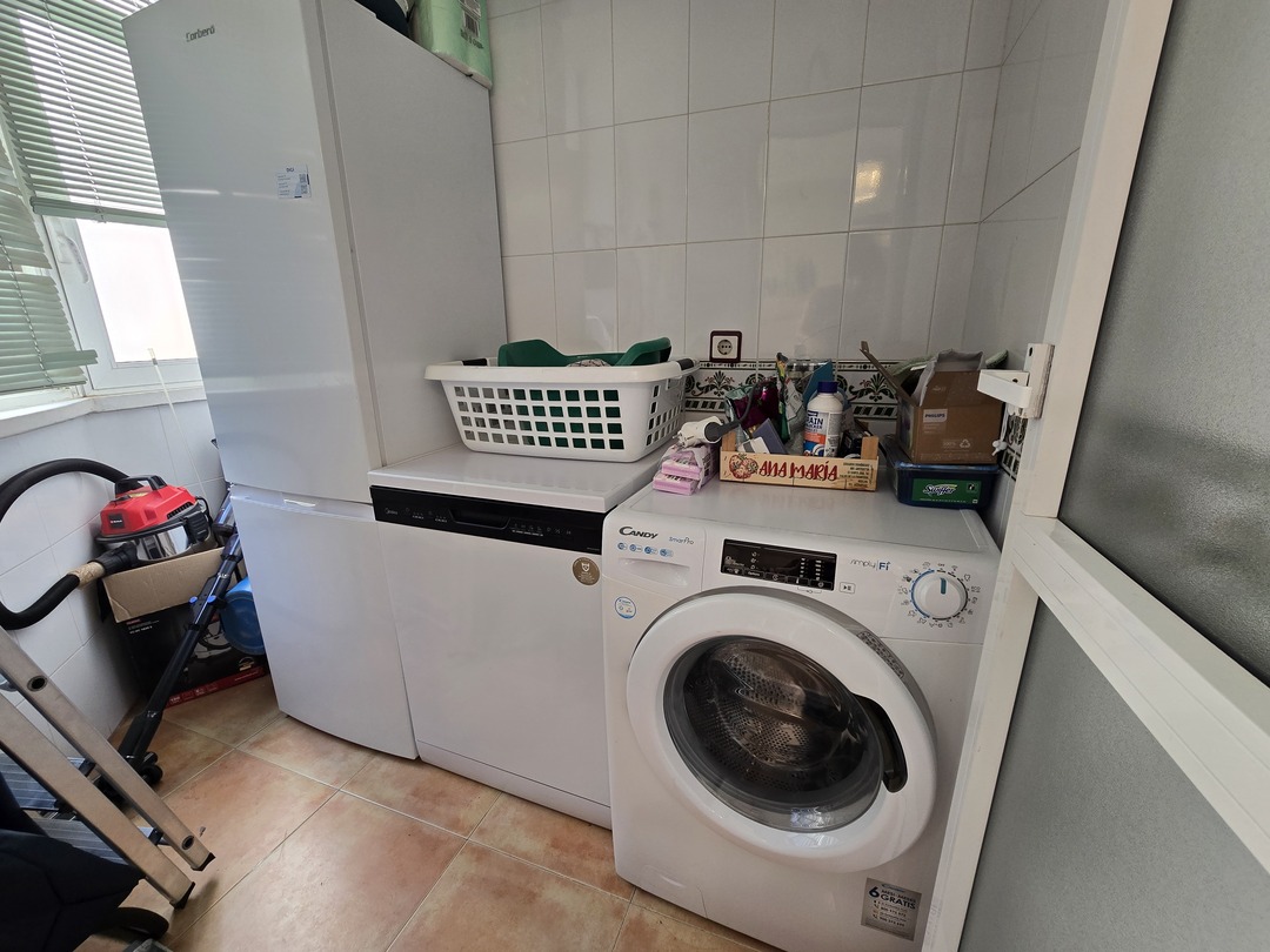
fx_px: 477
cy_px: 476
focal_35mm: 13
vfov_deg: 89.9
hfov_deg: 106.2
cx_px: 635
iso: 100
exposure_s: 1/50
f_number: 2.2
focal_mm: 2.2
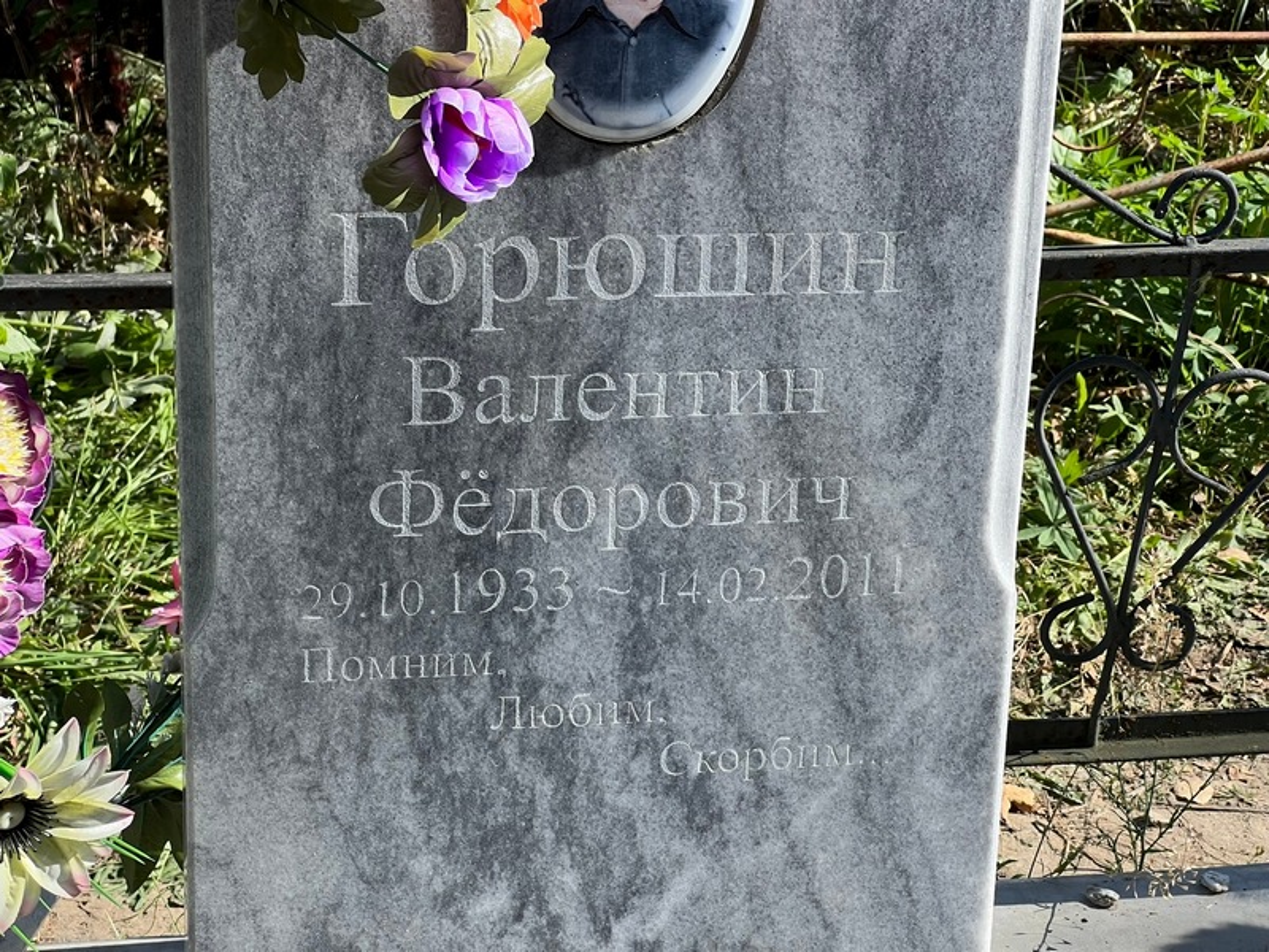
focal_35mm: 77
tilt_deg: -22.5
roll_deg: +2.3
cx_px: 634
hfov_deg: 25.3
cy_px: 476
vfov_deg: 19.1
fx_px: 2823
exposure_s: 1/328
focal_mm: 9
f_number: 2.8
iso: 32
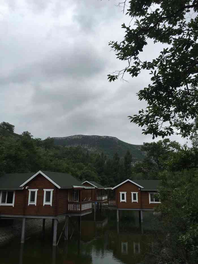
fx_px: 221
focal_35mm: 29
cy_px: 132
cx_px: 99
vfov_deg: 61.7
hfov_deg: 48.2
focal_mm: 4.15
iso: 25
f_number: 2.2
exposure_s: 1/999
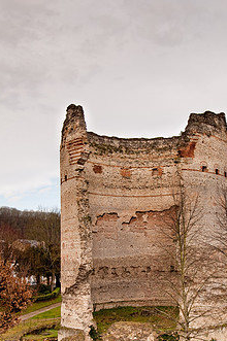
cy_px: 207
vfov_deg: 40.2
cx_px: 152
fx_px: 464
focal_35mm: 49
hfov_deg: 27.3
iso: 200
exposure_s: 1/125
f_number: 9.5
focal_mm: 24
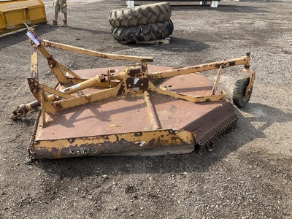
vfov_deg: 48.2
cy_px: 110
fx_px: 245
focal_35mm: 29
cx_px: 146
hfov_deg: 61.7
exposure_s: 1/568
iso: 25
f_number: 1.8
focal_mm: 3
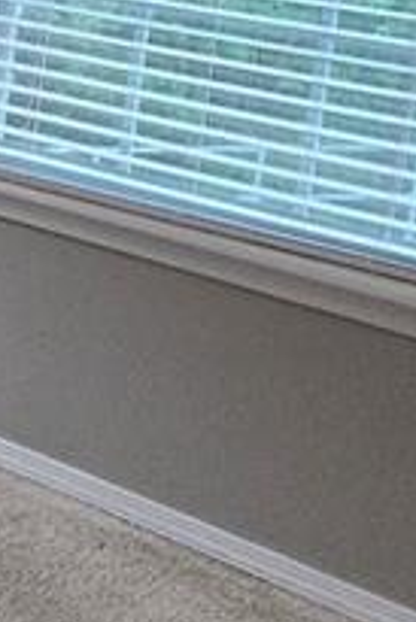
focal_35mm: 79
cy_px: -61
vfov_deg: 24.0
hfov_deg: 11.4
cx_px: -789
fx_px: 1367
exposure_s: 1/120
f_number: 2.2
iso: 320
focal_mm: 2.2
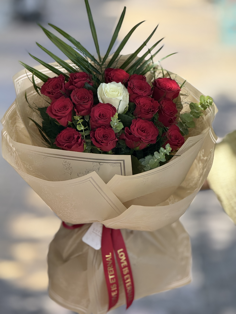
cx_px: 118
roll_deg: -1.2
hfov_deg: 12.3
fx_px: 1091
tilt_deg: -13.7
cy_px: 157
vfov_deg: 16.4
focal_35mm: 120
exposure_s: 1/375
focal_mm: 15.66
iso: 64
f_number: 2.8
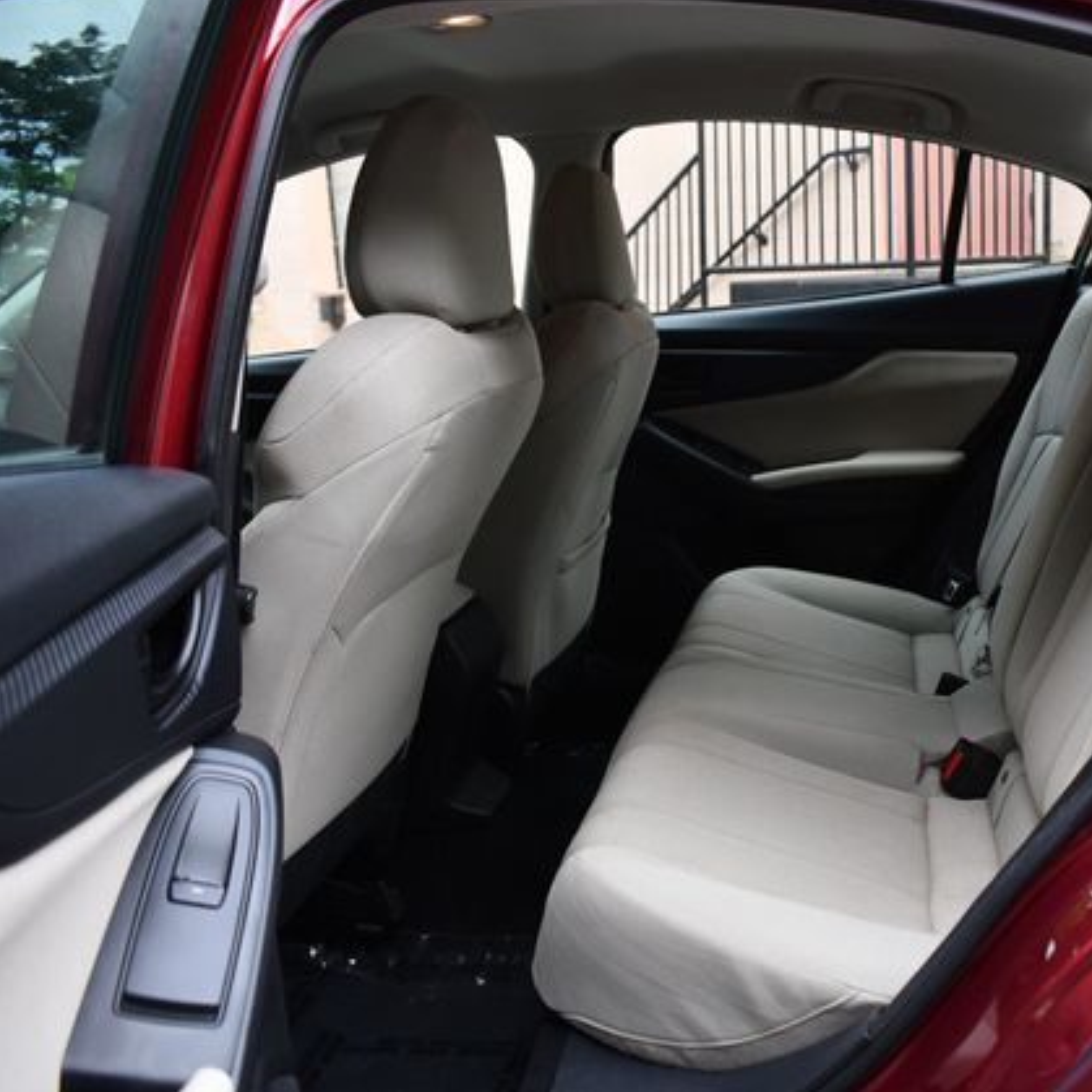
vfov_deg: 47.2
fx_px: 1249
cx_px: 743
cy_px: 539
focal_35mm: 35
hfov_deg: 46.4
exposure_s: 1/250
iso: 400
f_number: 4.5
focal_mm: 18
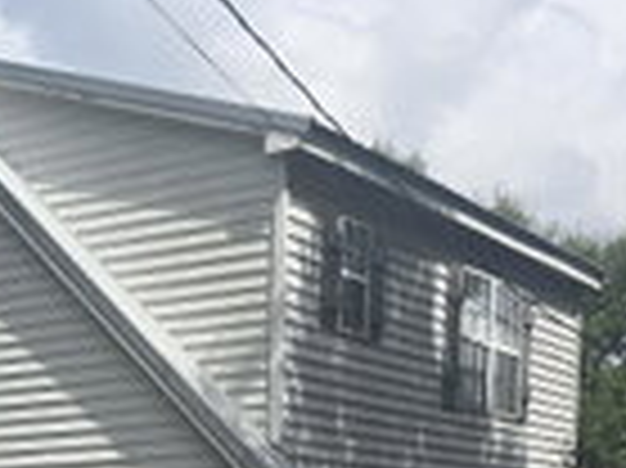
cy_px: 716
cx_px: -135
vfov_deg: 15.8
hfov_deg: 21.3
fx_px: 1536
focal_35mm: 85
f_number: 1.7
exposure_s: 1/917
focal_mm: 6.3
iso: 12
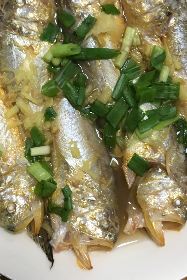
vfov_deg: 43.3
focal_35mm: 45
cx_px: 94
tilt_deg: -81.8
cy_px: 106
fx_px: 350
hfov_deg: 29.9
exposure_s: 1/33
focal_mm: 4.15
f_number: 2.2
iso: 80
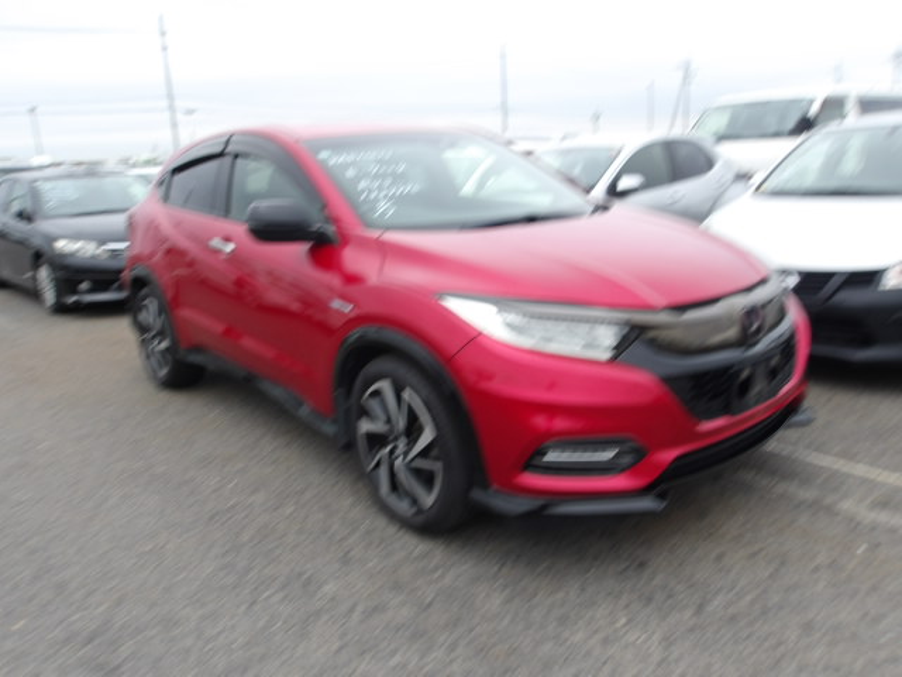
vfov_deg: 51.4
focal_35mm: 27
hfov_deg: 65.3
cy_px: 338
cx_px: 451
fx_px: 704
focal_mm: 4.9
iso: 100
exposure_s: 1/60
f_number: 10.4
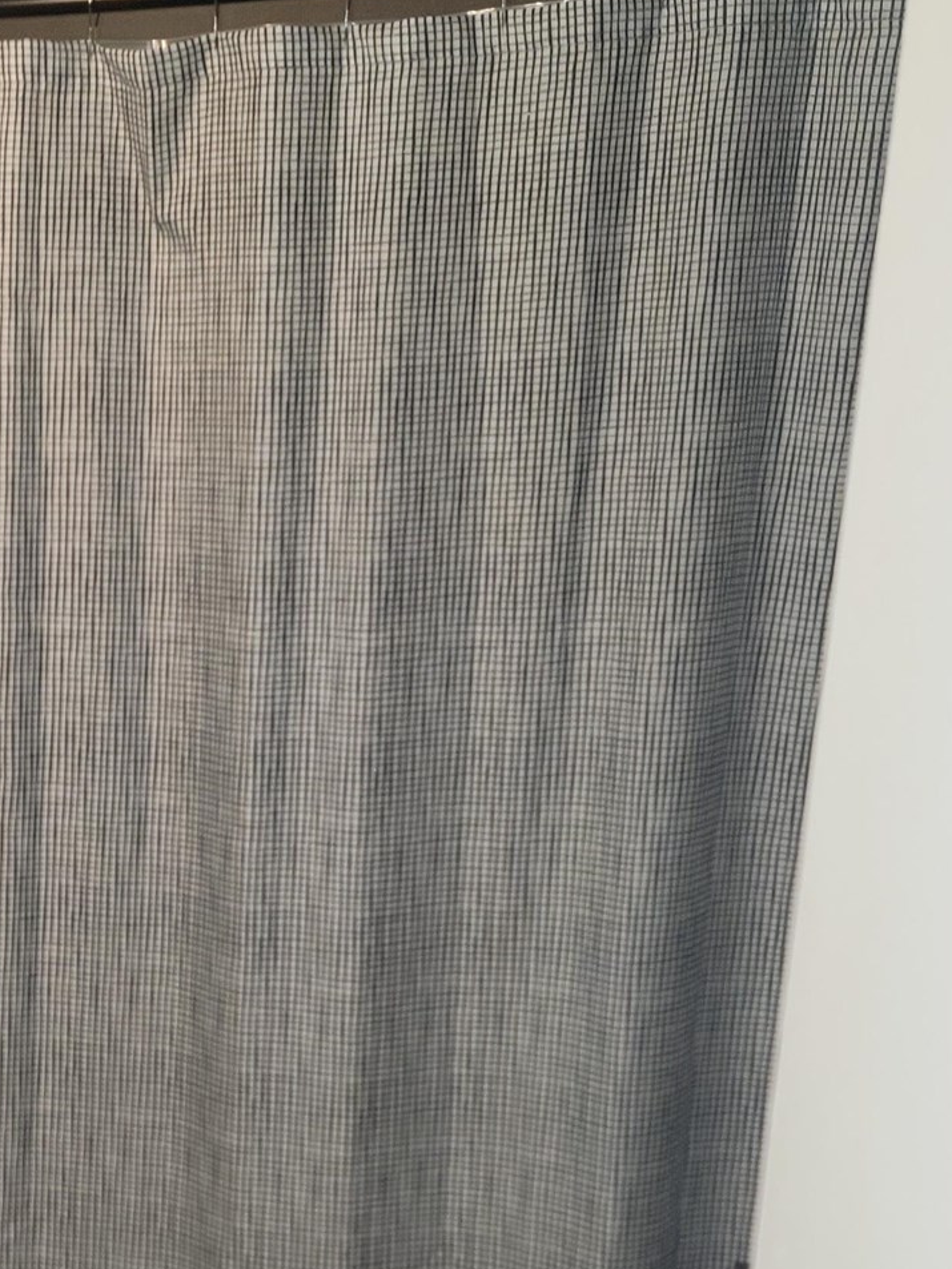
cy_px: 989
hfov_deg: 23.6
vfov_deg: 32.4
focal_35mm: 58
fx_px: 2126
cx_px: -100
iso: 100
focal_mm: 6.7
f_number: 1.8
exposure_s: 1/24
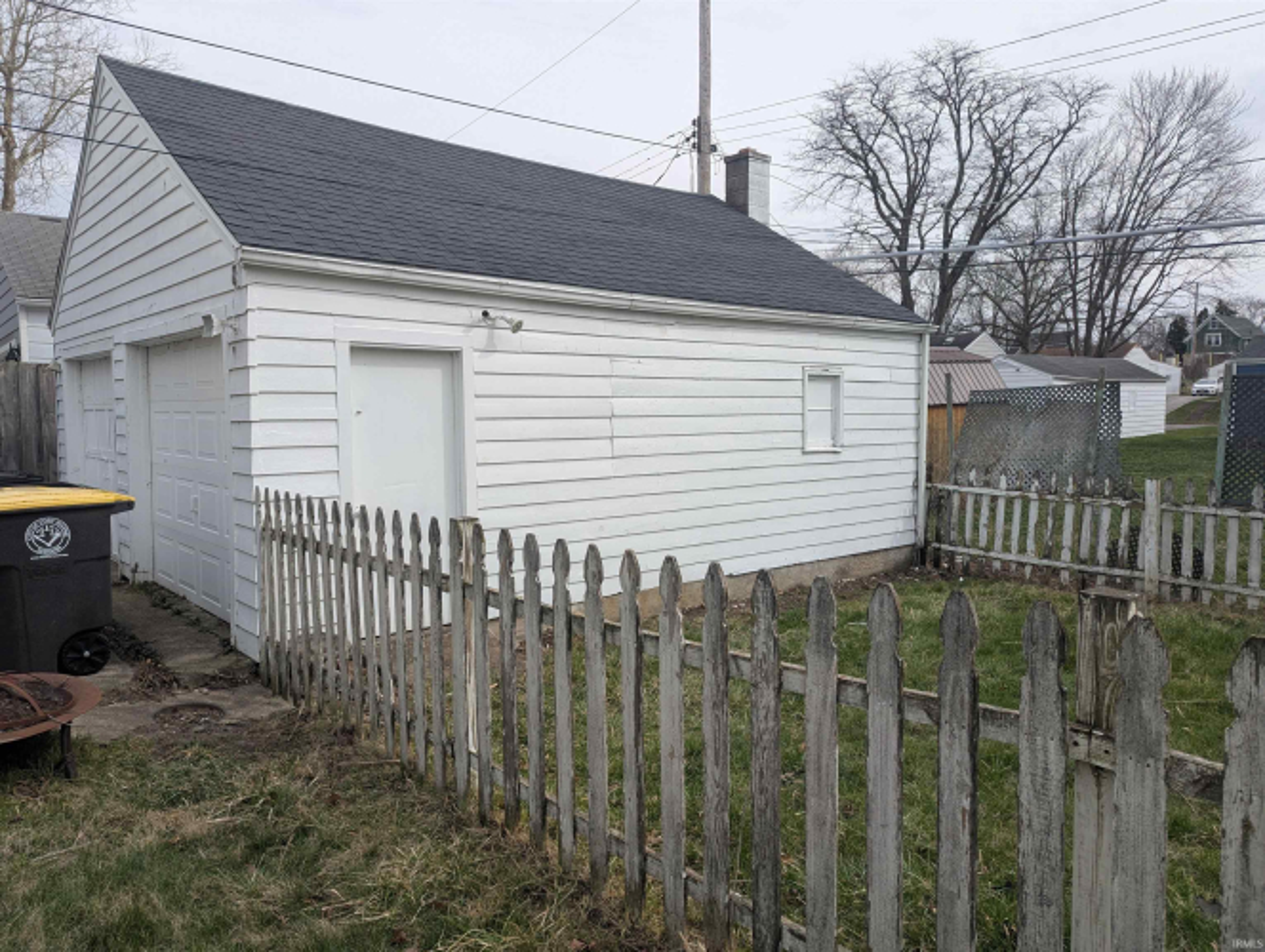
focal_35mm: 24
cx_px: 632
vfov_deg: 56.9
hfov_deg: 71.5
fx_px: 878
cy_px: 476
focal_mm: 6.81
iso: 50
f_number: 1.85
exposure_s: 1/1919
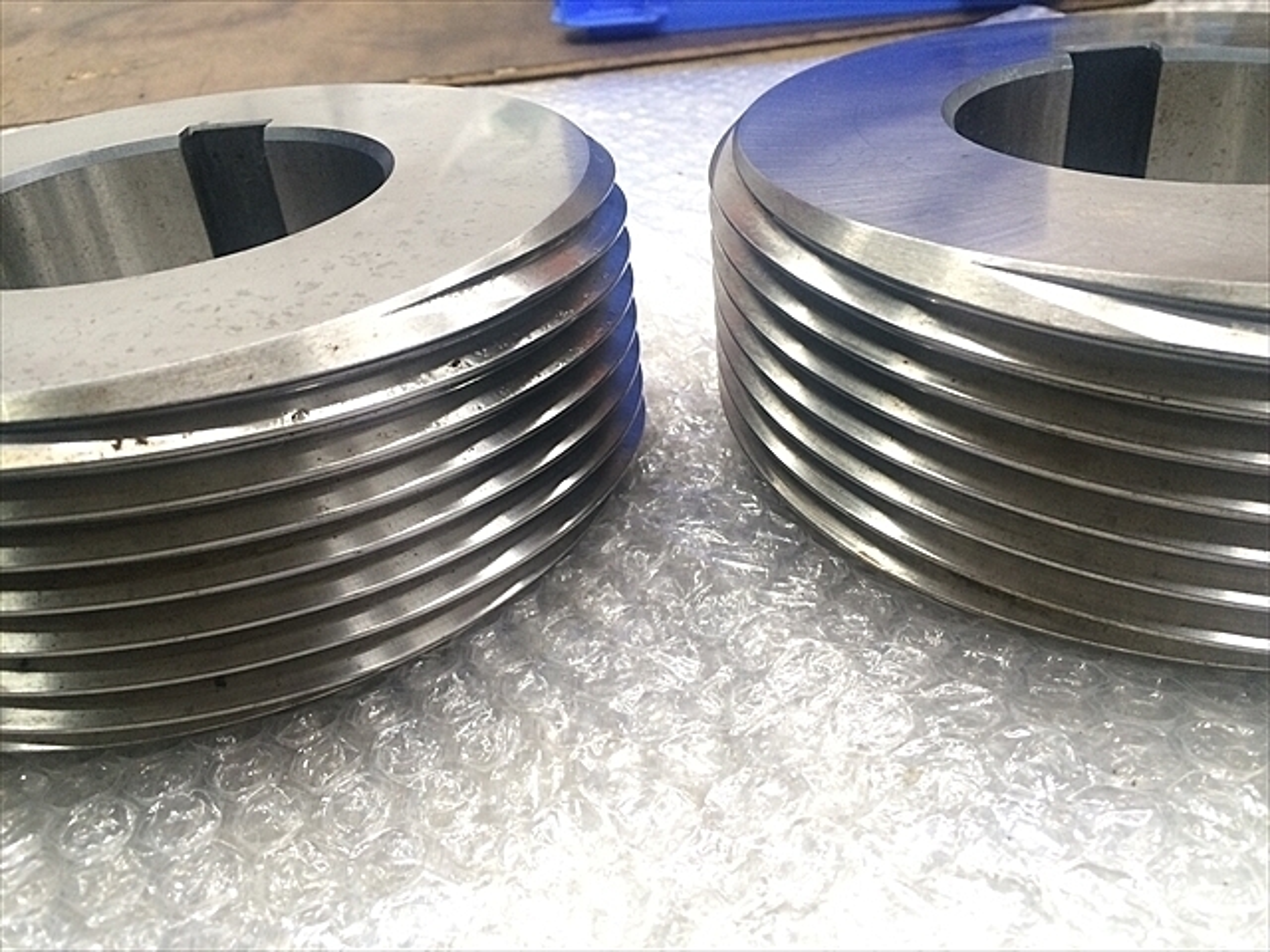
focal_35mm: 29
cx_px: 635
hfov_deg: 61.7
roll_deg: +5.1
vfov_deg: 48.2
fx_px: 1064
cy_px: 476
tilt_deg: -32.5
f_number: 2.2
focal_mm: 4.15
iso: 160
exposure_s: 1/30
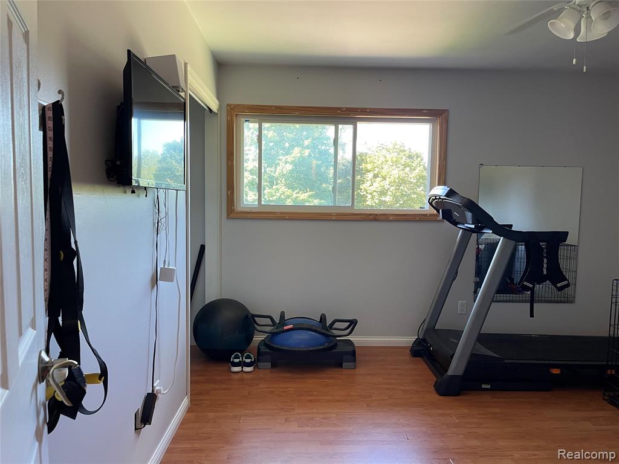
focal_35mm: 25
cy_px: 232
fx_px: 447
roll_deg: -1.3
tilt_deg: -4.4
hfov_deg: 69.4
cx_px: 310
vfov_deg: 54.9
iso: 125
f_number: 1.6
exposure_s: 1/60
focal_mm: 5.1
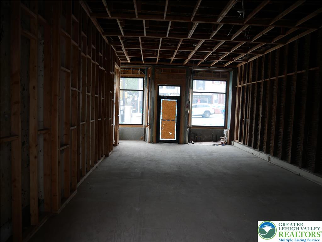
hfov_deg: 71.6
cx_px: 161
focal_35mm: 24
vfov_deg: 56.8
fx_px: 223
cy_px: 121
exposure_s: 1/60
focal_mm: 12
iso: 320
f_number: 3.5
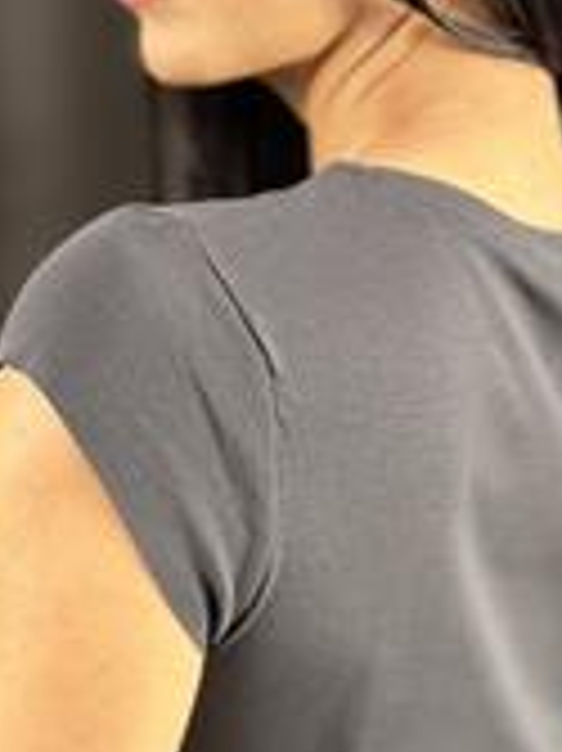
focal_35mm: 119
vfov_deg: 16.0
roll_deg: -2.1
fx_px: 2579
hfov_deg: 12.4
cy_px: 853
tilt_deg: -19.9
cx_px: 292
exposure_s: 1/50
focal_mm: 6.86
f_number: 1.78
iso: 125
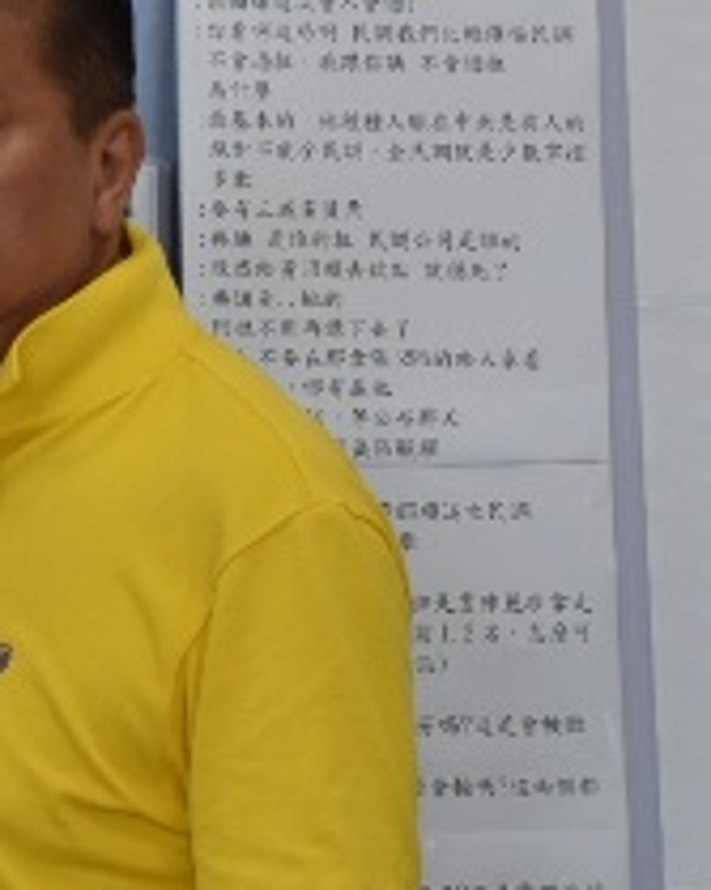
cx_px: -209
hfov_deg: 9.0
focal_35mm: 170
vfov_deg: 11.4
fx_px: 4465
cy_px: 353
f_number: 4.2
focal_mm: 35
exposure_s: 1/125
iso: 220
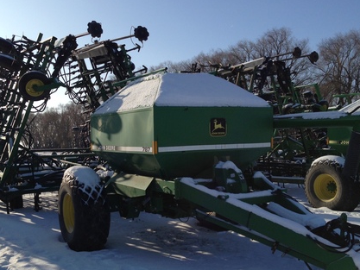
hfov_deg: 43.8
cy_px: 157
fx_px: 447
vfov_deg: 33.5
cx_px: 157
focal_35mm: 43
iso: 50
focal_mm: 4.13
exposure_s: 1/2262
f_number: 2.4
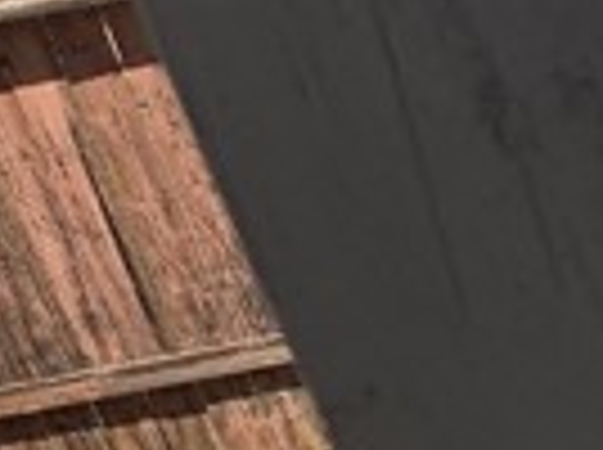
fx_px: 3060
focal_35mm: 176
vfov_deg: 8.0
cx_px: 2210
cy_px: 900
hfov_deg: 8.1
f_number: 1.8
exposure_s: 1/6615
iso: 80
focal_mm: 5.4
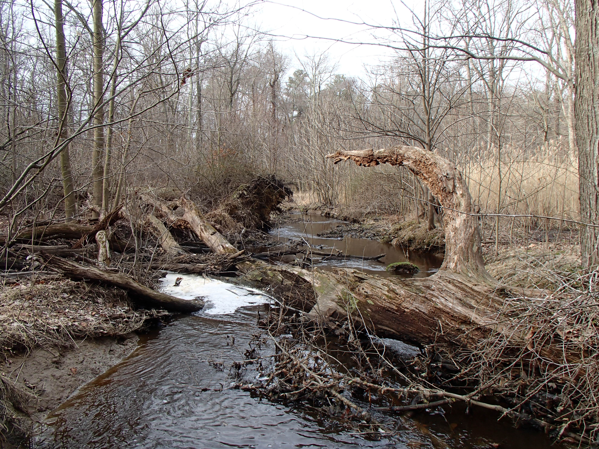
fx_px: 485
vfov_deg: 49.7
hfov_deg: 63.4
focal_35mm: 28
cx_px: 300
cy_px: 224
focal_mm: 5
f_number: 3.9
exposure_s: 1/160
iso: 100
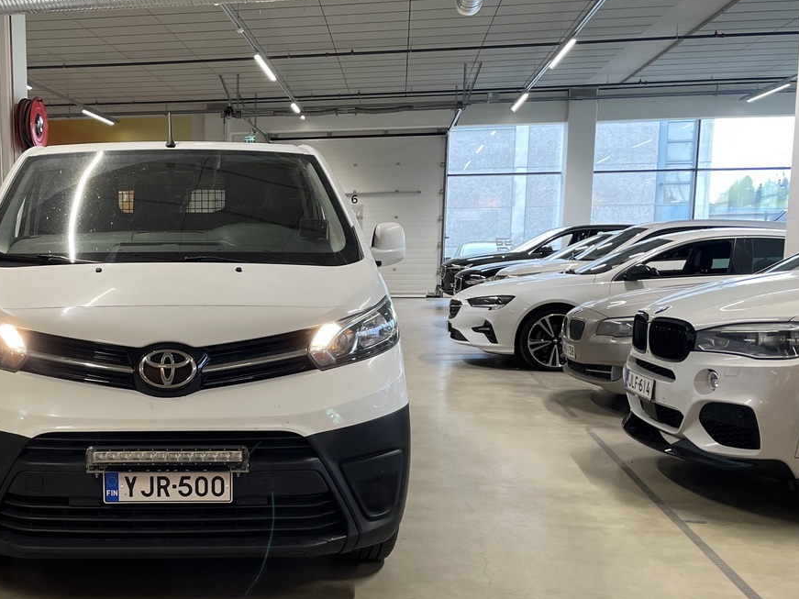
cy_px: 386
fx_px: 992
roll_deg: +0.6
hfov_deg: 42.2
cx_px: 179
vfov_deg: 33.4
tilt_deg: -6.5
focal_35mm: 43
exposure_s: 1/100
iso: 125
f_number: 1.6
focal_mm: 4.2
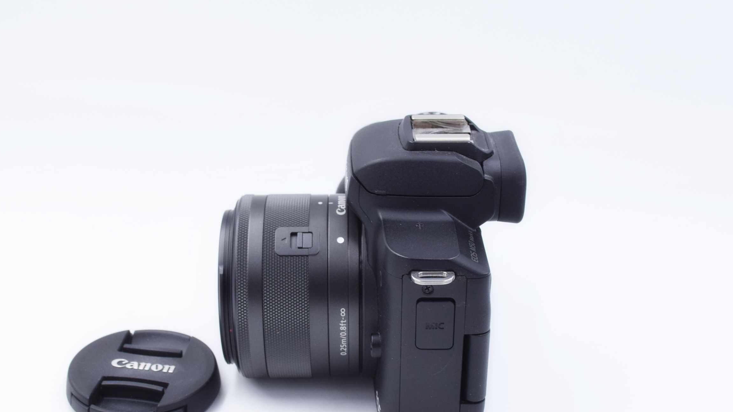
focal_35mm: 57
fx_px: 1108
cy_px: 300
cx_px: 338
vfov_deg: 20.9
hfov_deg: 36.6
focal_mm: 28
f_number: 8
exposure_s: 1/160
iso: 400
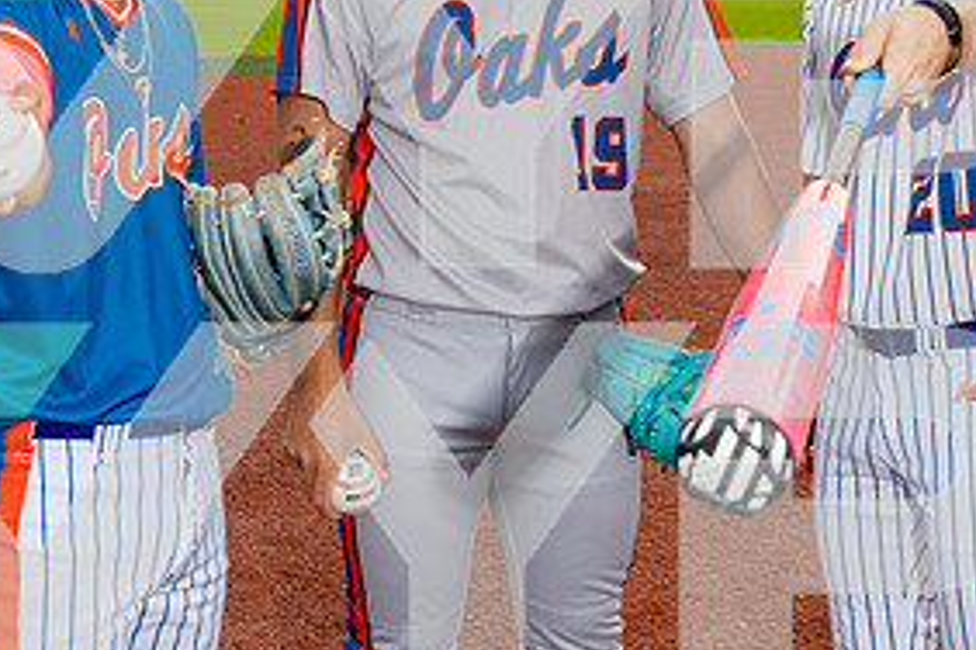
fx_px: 1952
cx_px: 623
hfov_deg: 28.0
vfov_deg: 18.7
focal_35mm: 72
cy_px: 88
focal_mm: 35
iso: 250
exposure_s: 1/250
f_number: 5.6
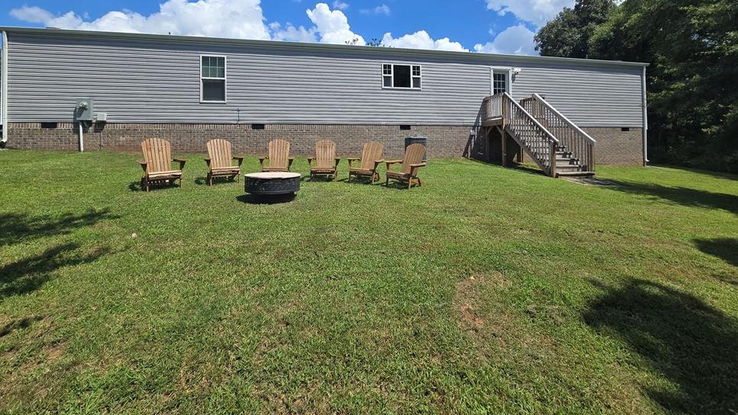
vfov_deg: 68.6
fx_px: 294
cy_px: 140
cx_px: 367
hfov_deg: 103.0
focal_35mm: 15
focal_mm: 2.2
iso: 50
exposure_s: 1/2657
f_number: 2.2
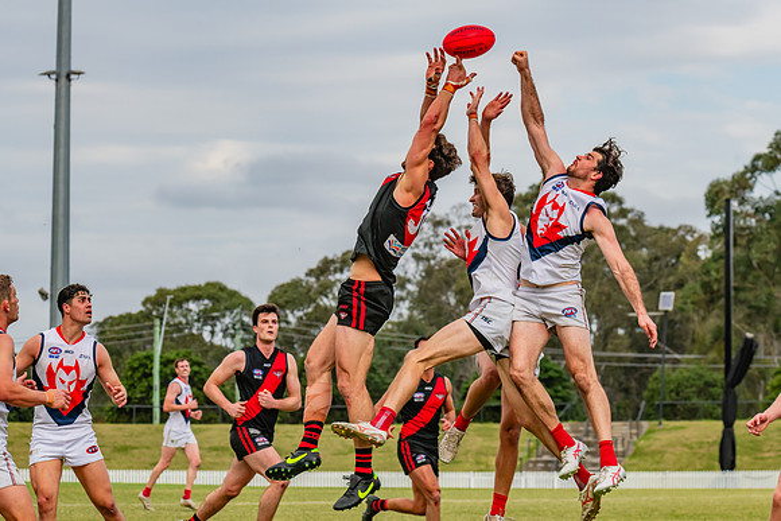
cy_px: 260
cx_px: 390
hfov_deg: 12.0
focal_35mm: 171
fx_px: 3716
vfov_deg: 8.0
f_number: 10
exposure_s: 1/1250
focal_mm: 170
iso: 800
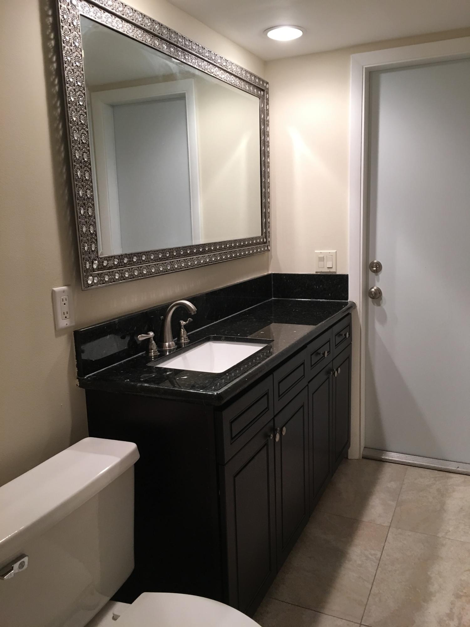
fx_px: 525
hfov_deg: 48.2
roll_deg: +1.6
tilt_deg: -10.1
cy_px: 314
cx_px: 235
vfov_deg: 61.7
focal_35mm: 29
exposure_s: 1/15
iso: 50
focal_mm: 4.15
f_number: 2.2
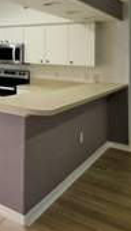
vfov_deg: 47.6
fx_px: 246
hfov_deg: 20.2
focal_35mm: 40
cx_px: -112
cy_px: 45
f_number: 1.9
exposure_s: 1/120
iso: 80
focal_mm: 2.2
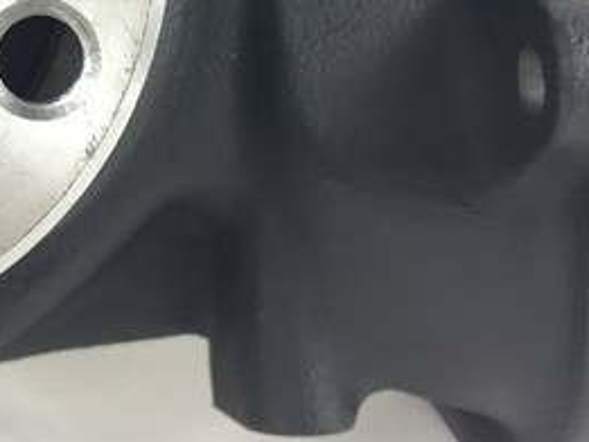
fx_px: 1890
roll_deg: -2.0
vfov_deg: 12.8
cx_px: -106
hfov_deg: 17.0
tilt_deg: -20.1
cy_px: -183
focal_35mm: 111
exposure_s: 1/50
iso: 32
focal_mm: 4.15
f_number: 2.2
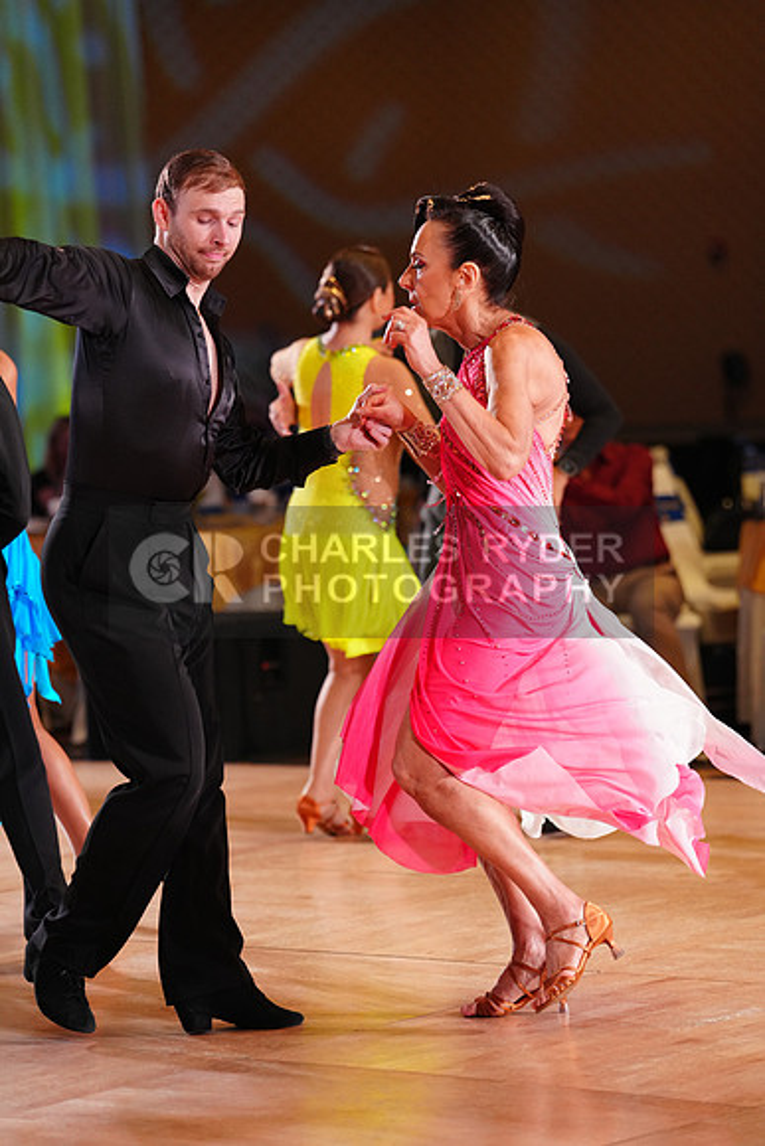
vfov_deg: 15.8
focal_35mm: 130
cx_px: 382
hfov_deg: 10.6
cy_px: 573
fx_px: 4141
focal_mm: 130
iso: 2000
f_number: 2.8
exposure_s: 1/500
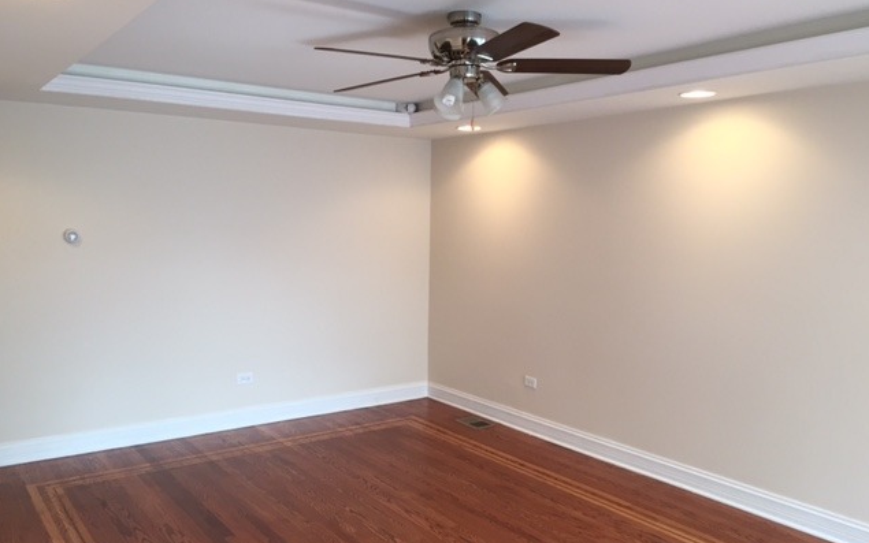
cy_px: 312
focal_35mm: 31
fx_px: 734
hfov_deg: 61.2
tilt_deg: -7.3
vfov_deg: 40.5
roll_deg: -1.1
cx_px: 435
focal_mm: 4.15
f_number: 2.2
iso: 32
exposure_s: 1/30
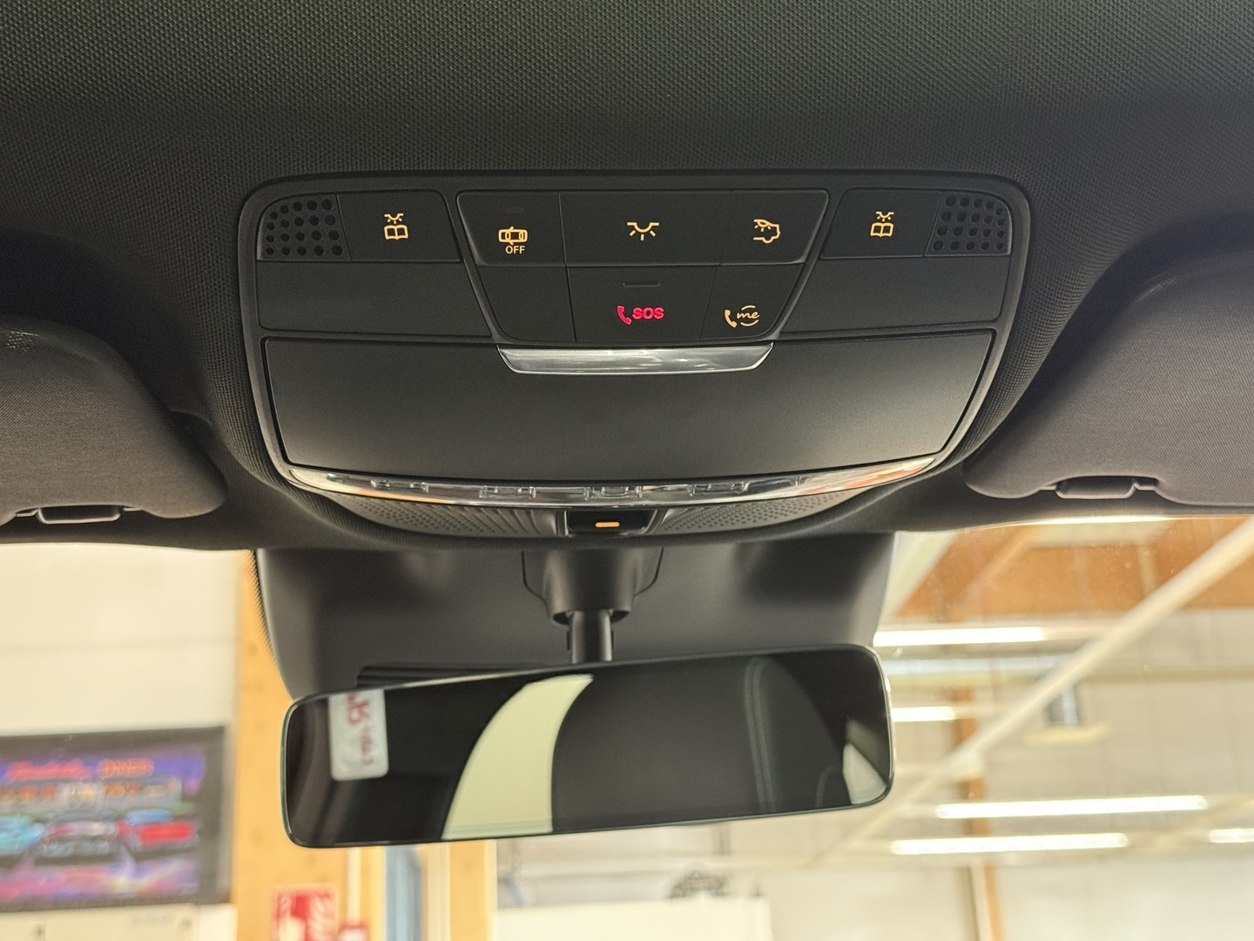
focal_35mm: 48
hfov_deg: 39.7
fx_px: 1739
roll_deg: +2.8
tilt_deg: +19.2
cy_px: 470
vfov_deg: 30.3
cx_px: 627
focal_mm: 6.76
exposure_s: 1/20
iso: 640
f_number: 1.78
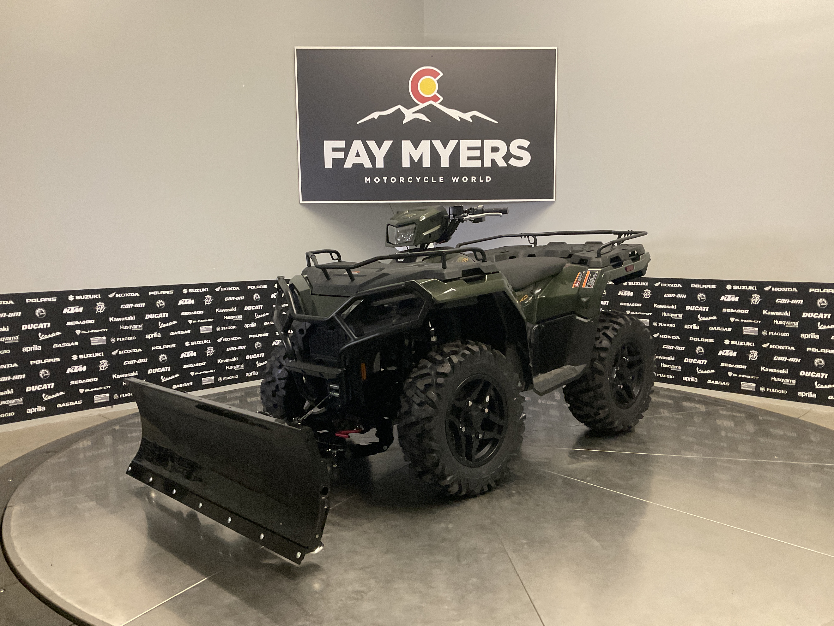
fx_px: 699
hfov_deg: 61.7
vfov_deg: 48.2
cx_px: 417
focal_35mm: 29
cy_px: 313
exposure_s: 1/60
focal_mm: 3
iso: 250
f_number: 1.8
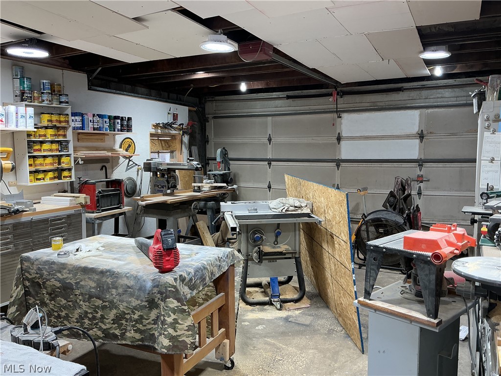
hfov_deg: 61.7
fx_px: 420
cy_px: 188
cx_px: 250
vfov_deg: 48.2
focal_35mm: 29
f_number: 1.8
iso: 32
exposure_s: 1/120
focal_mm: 3
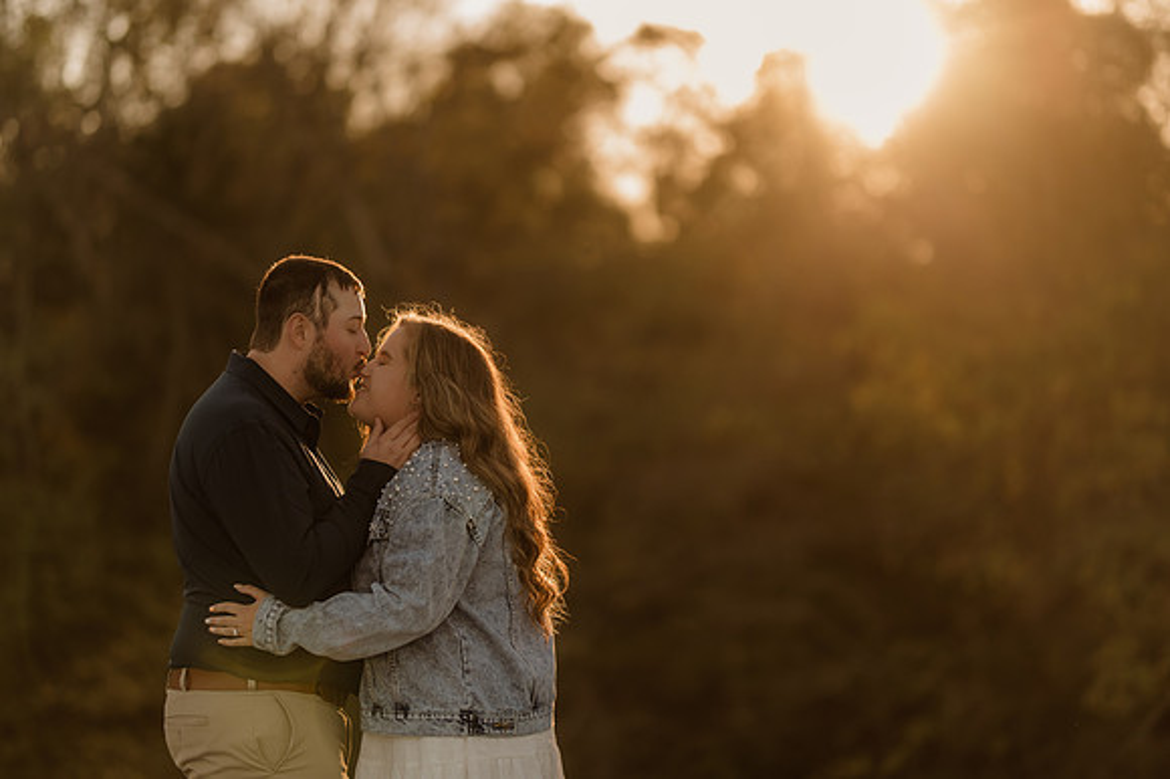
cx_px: 585
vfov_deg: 16.1
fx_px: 2761
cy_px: 390
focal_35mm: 85
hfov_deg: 23.9
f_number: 1.4
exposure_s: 1/1000
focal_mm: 85
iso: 50
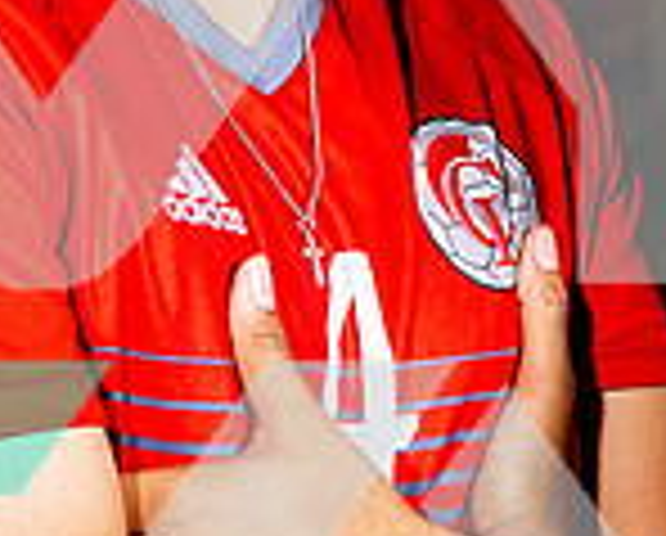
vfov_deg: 9.2
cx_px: 748
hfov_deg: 11.3
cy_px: 90
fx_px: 3318
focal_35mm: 168
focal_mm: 37
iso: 100
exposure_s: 1/125
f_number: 5.6
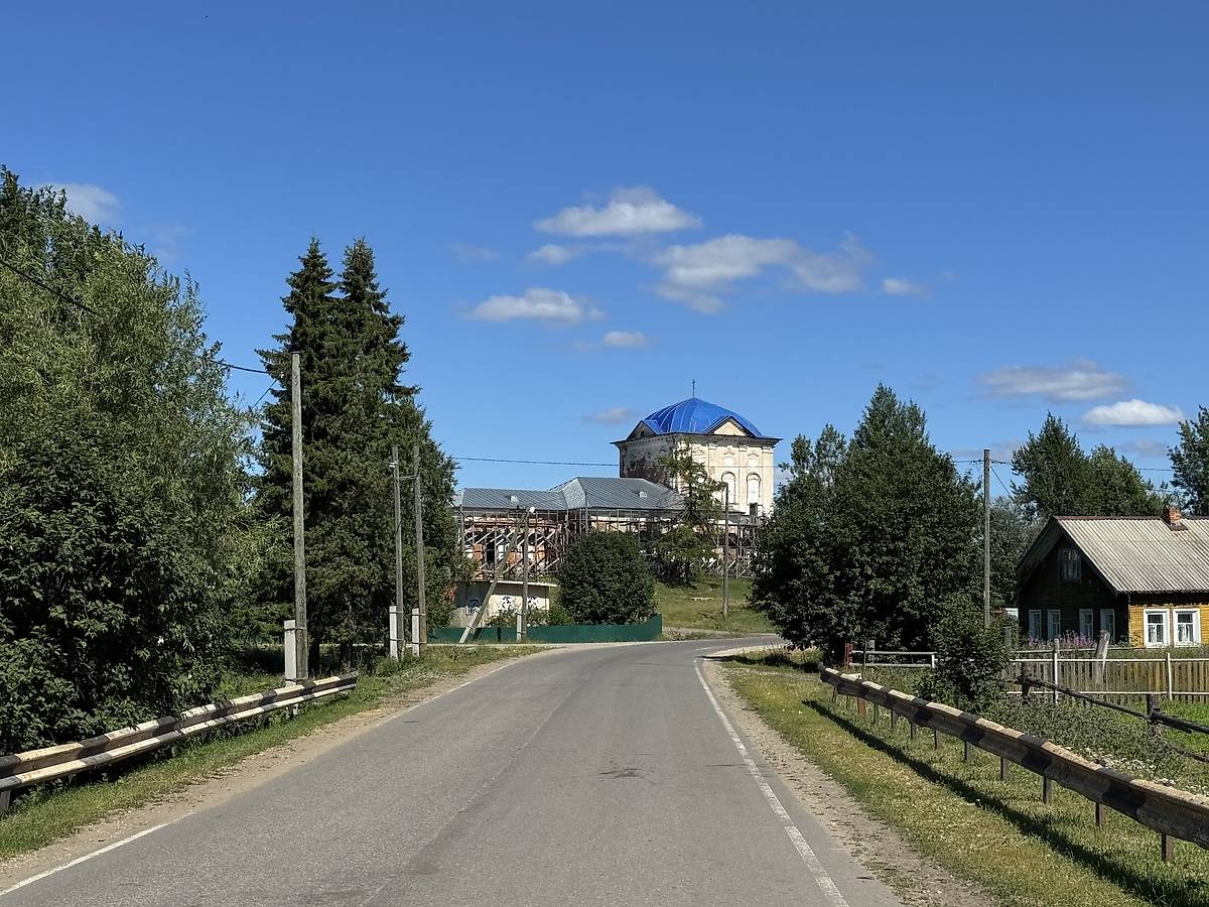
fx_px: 1676
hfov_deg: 39.7
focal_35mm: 48
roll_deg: +0.6
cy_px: 454
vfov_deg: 30.3
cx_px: 604
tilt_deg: +7.6
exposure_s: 1/5848
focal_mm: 6.76
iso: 64
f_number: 1.78
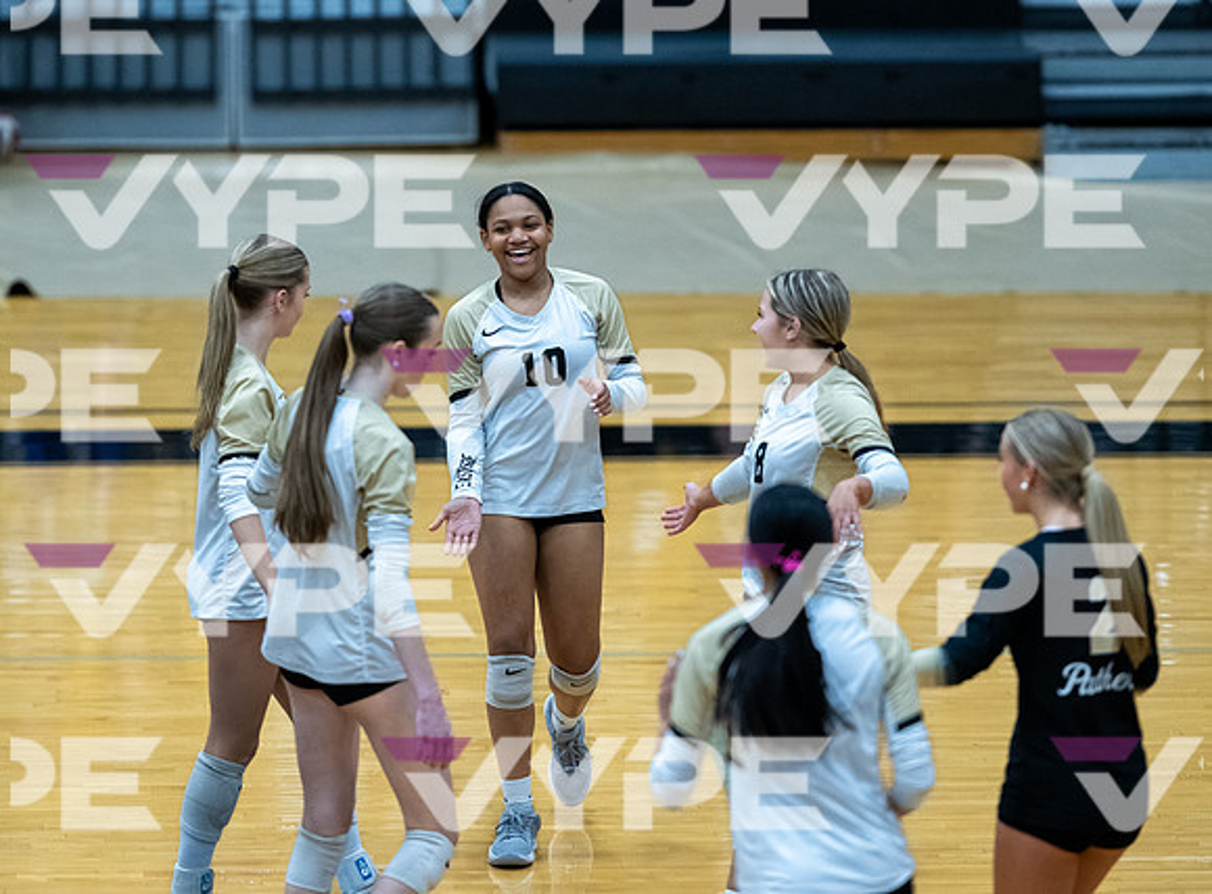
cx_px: 519
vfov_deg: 5.2
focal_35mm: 284
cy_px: 301
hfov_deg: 7.0
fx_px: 9899
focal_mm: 200
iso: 3200
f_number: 2
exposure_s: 1/1600
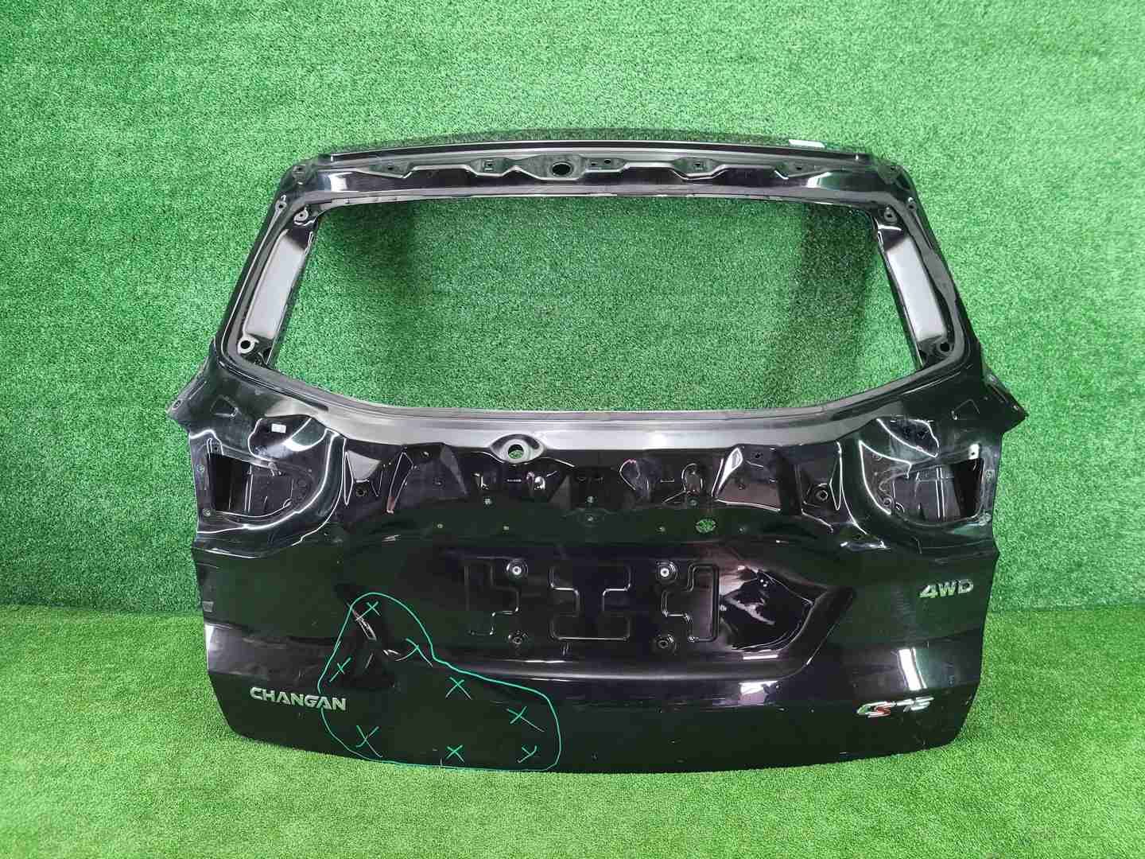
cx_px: 572
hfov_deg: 67.3
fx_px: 860
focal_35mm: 26
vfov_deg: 53.1
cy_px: 430
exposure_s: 1/50
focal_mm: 5.4
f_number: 1.8
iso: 282
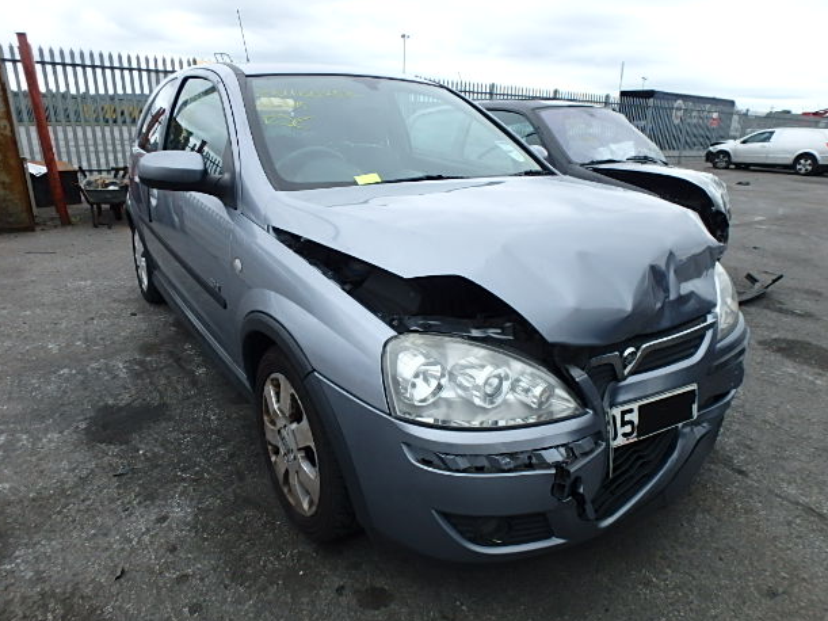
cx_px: 419
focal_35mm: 22
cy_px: 321
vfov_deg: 61.1
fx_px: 526
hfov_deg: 76.4
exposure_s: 1/250
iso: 125
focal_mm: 3.7
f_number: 3.5
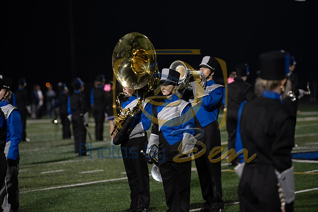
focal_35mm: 165
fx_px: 1458
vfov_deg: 8.3
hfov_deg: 12.4
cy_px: 106
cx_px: 159
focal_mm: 165
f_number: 3.5
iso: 2000
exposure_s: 1/400
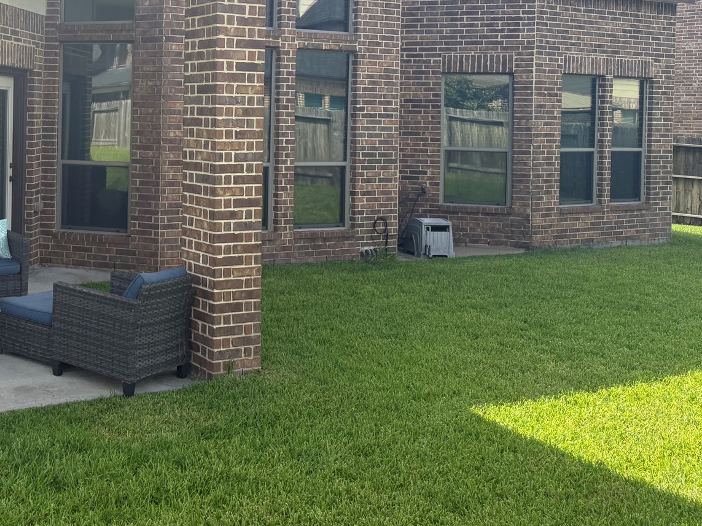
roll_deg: -1.5
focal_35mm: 43
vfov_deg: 32.9
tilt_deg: +0.9
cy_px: 126
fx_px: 872
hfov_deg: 40.7
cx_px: 79
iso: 100
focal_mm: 6.76
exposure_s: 1/2703
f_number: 1.78
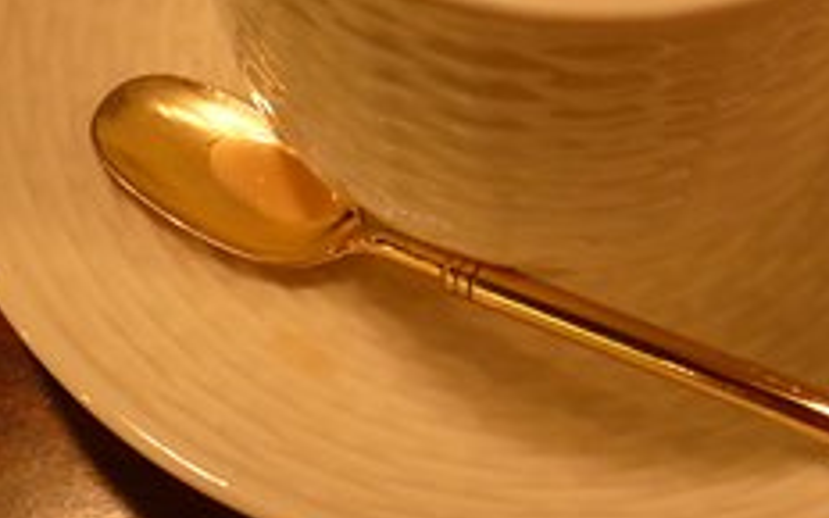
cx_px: 607
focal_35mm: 82
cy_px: -79
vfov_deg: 15.4
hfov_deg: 25.0
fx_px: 1853
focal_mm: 6.3
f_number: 3.5
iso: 200
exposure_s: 1/8
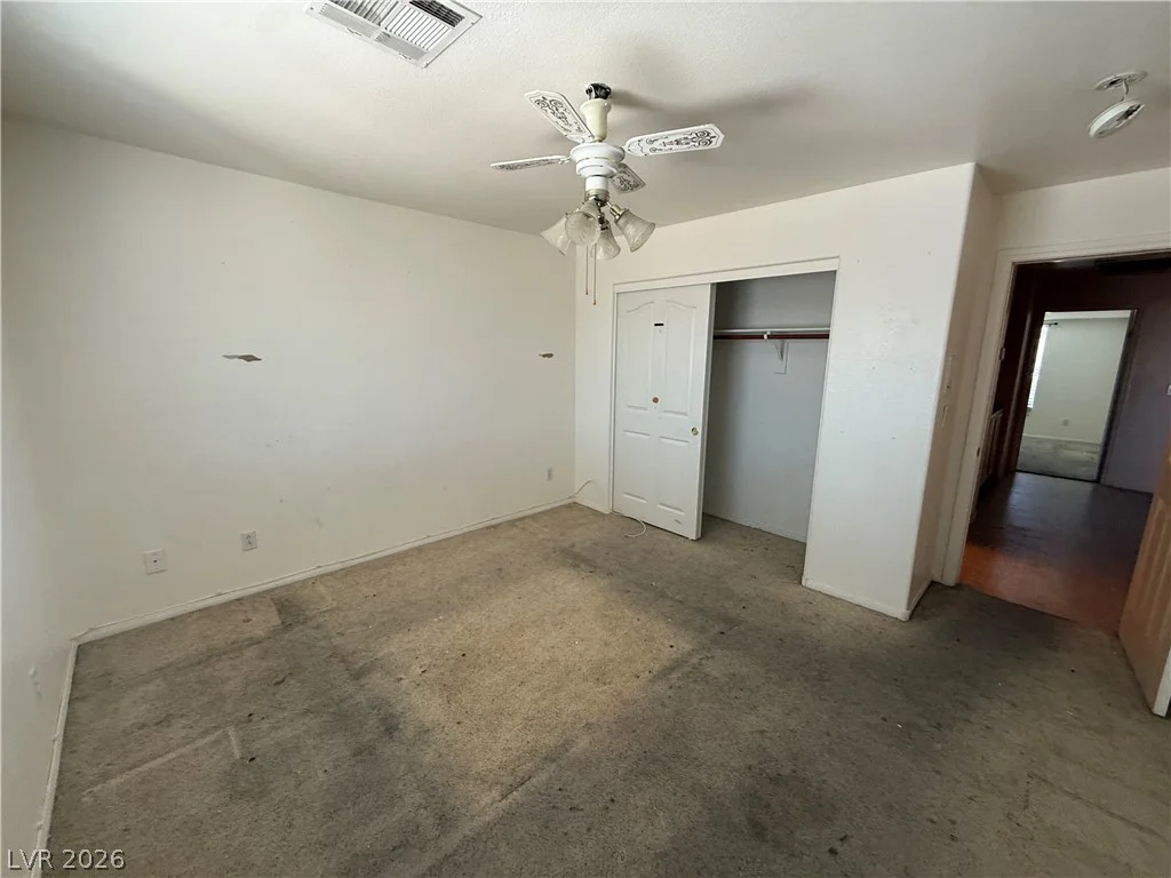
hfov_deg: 102.1
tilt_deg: -9.6
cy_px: 439
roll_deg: -1.3
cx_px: 586
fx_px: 474
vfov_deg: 85.7
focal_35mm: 14
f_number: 2.2
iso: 250
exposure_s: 1/99
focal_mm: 2.22
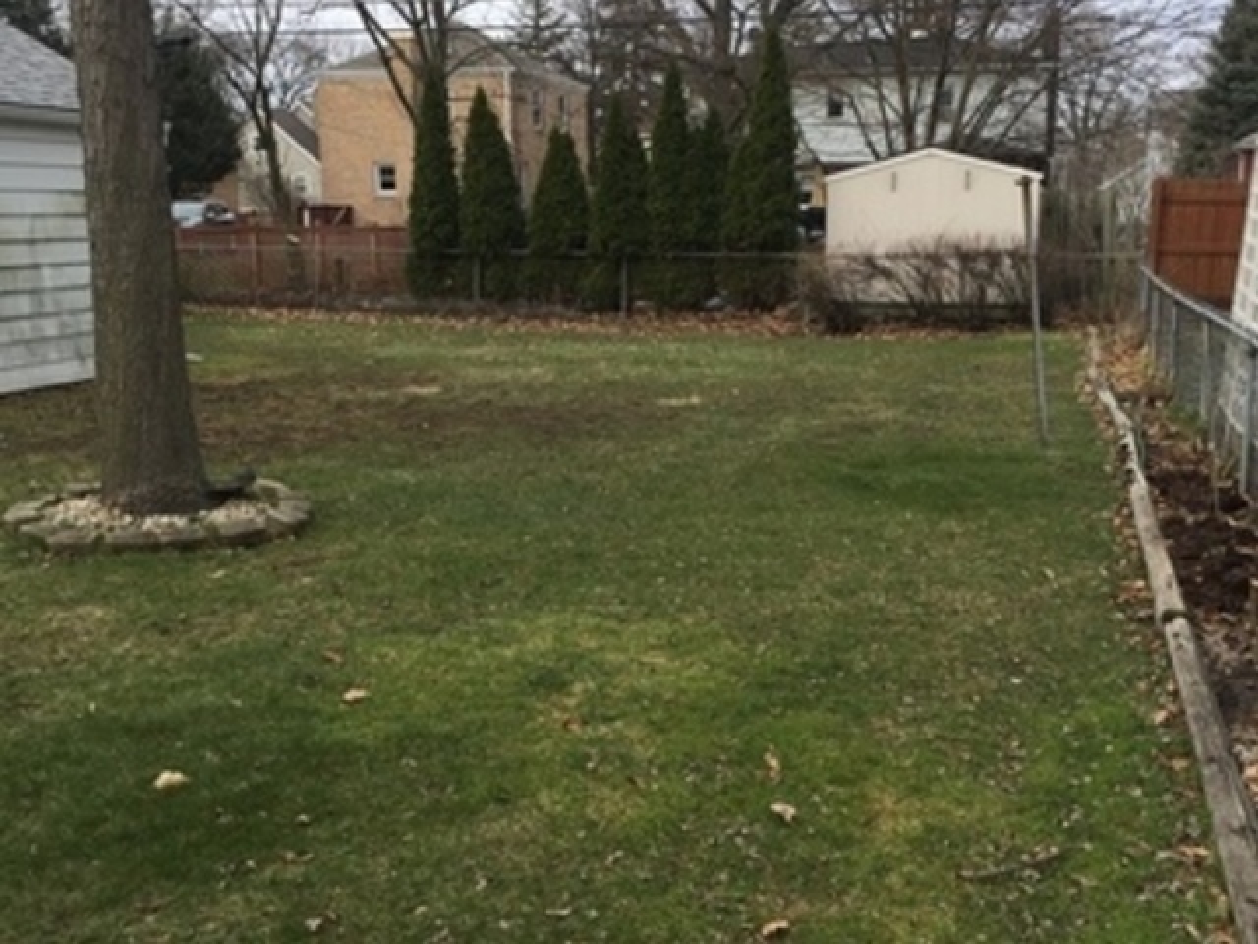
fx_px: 1054
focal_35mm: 29
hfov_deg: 61.7
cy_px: 472
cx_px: 629
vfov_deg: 48.2
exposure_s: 1/1130
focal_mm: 4.15
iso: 32
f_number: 2.2
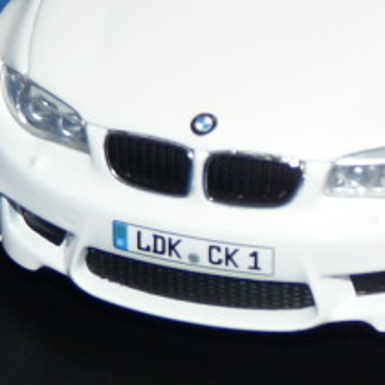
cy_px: -51
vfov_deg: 5.6
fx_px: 3901
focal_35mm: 310
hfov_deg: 5.6
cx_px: 385
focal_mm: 11.5
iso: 100
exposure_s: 1/30
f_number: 4
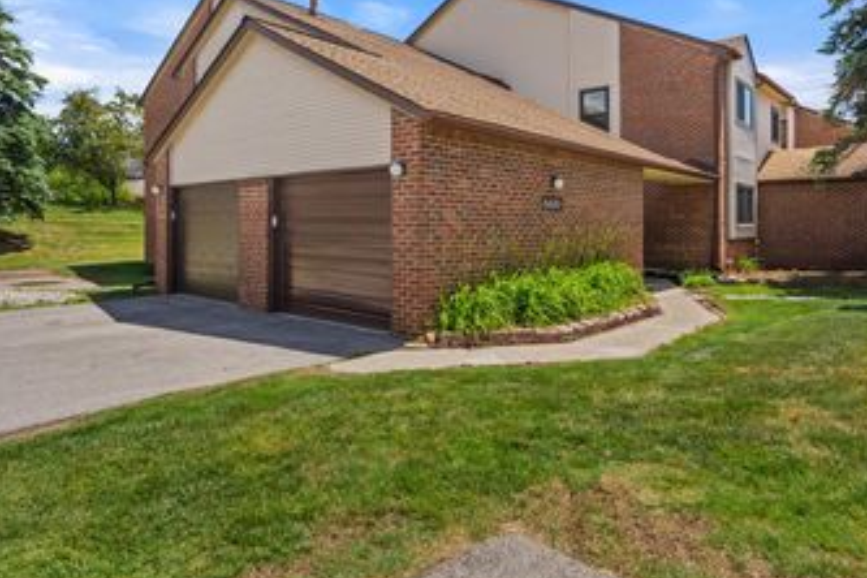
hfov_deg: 73.7
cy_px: 217
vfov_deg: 52.6
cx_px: 461
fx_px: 578
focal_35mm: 24
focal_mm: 16
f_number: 9
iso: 250
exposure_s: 1/30
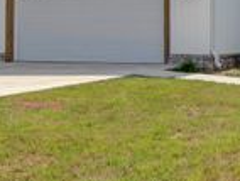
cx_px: 340
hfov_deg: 27.3
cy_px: 28
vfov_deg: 26.4
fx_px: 375
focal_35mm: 54
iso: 100
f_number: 6.7
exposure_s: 1/250
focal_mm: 16
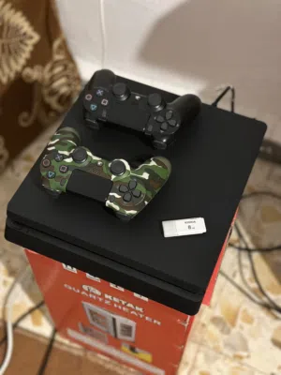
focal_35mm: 48
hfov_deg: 30.3
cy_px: 188
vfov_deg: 39.7
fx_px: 520
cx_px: 140
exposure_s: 1/30
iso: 1000
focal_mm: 6.86
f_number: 1.78
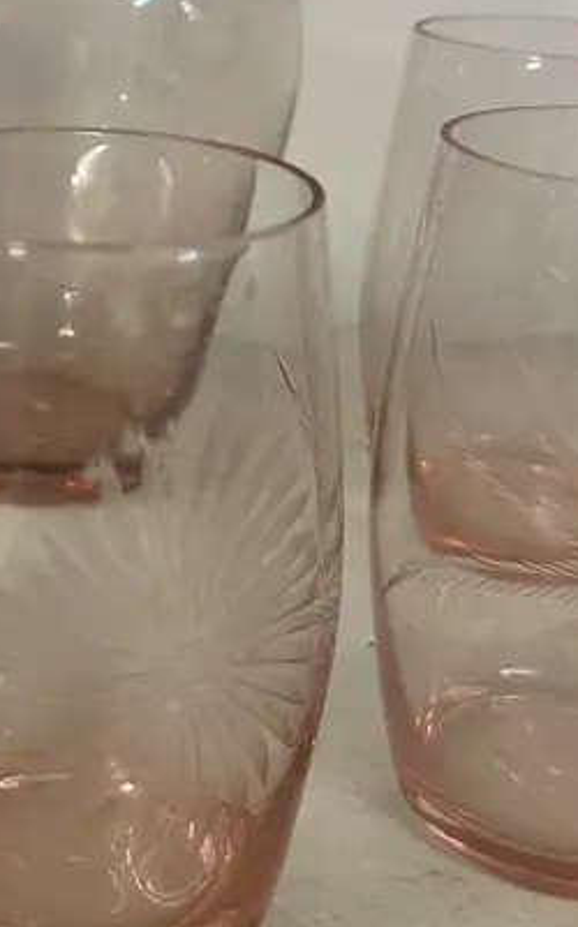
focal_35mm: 65
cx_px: 18
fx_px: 1641
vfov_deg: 31.2
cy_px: 282
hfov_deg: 19.5
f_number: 1.78
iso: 200
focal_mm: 6.86
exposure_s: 1/100
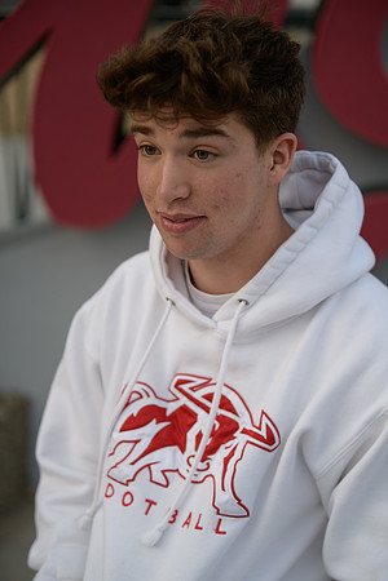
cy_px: 290
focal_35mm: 70
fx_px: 1132
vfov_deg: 28.8
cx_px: 194
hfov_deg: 19.5
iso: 250
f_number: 2.8
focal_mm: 70
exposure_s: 1/400
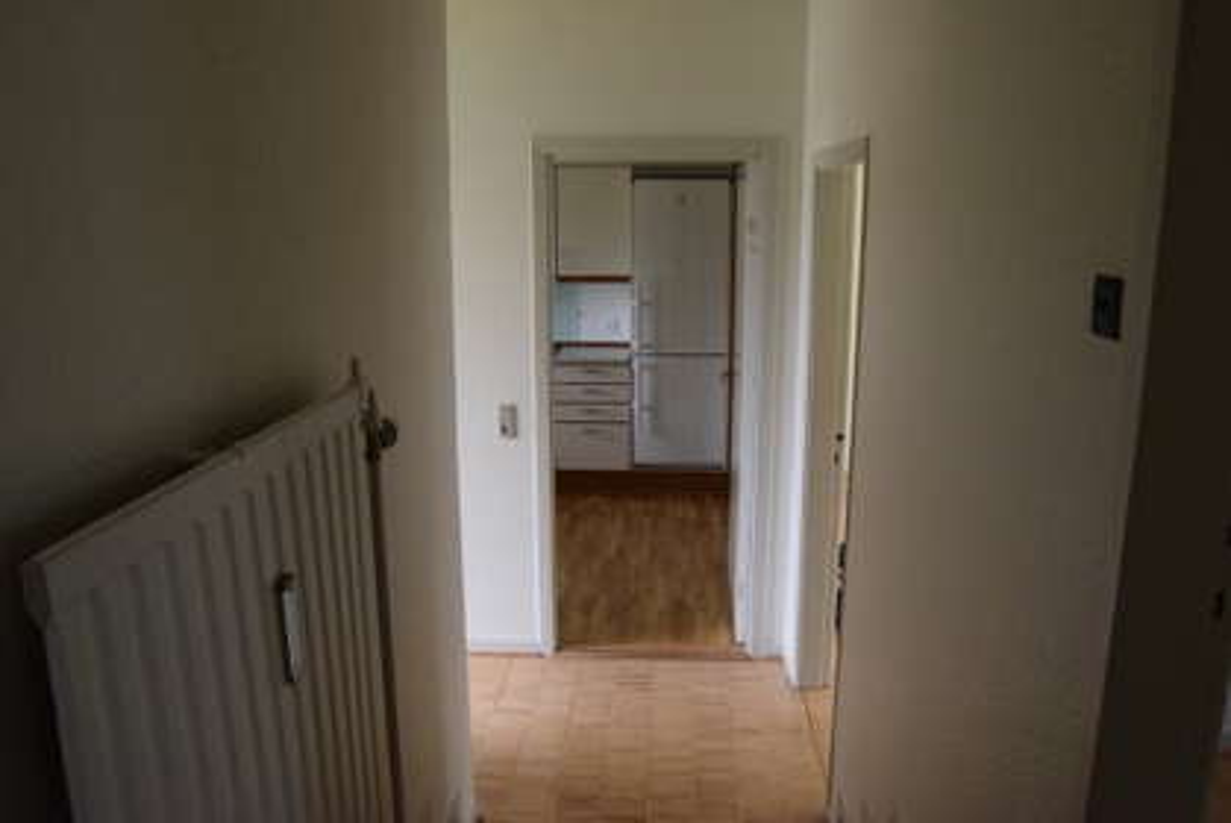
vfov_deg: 48.0
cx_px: 616
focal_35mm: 27
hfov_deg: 67.3
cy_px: 412
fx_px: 924
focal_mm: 18
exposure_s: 1/60
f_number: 8
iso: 1400
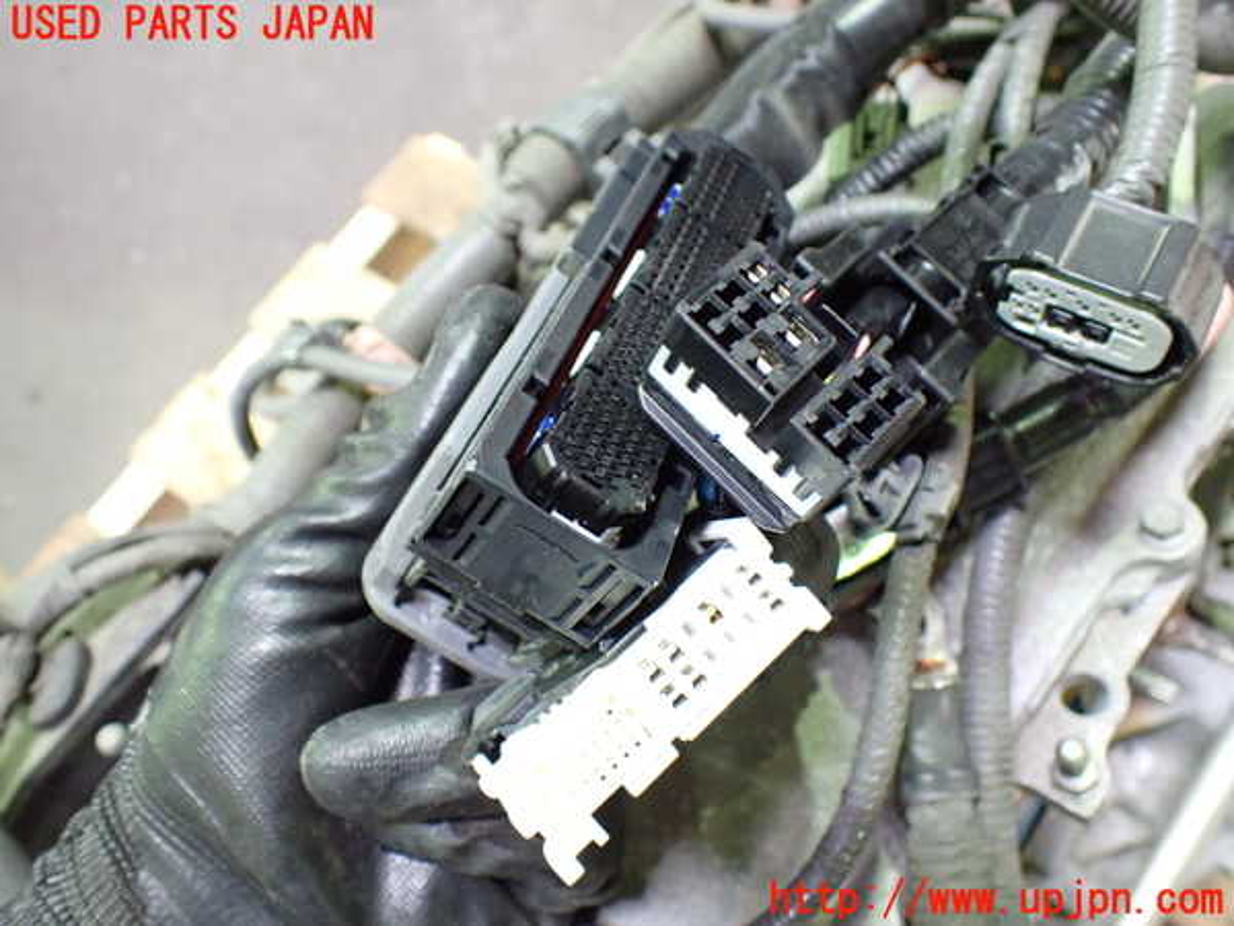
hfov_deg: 60.0
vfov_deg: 46.8
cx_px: 617
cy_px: 463
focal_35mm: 30
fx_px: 1069
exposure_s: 1/40
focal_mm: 5.4
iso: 800
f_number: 2.3
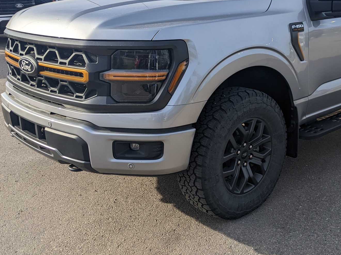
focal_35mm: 42
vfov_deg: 34.0
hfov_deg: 43.9
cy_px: 83
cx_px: 240
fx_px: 414
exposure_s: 1/2933
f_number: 1.8
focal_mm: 4.44
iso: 45
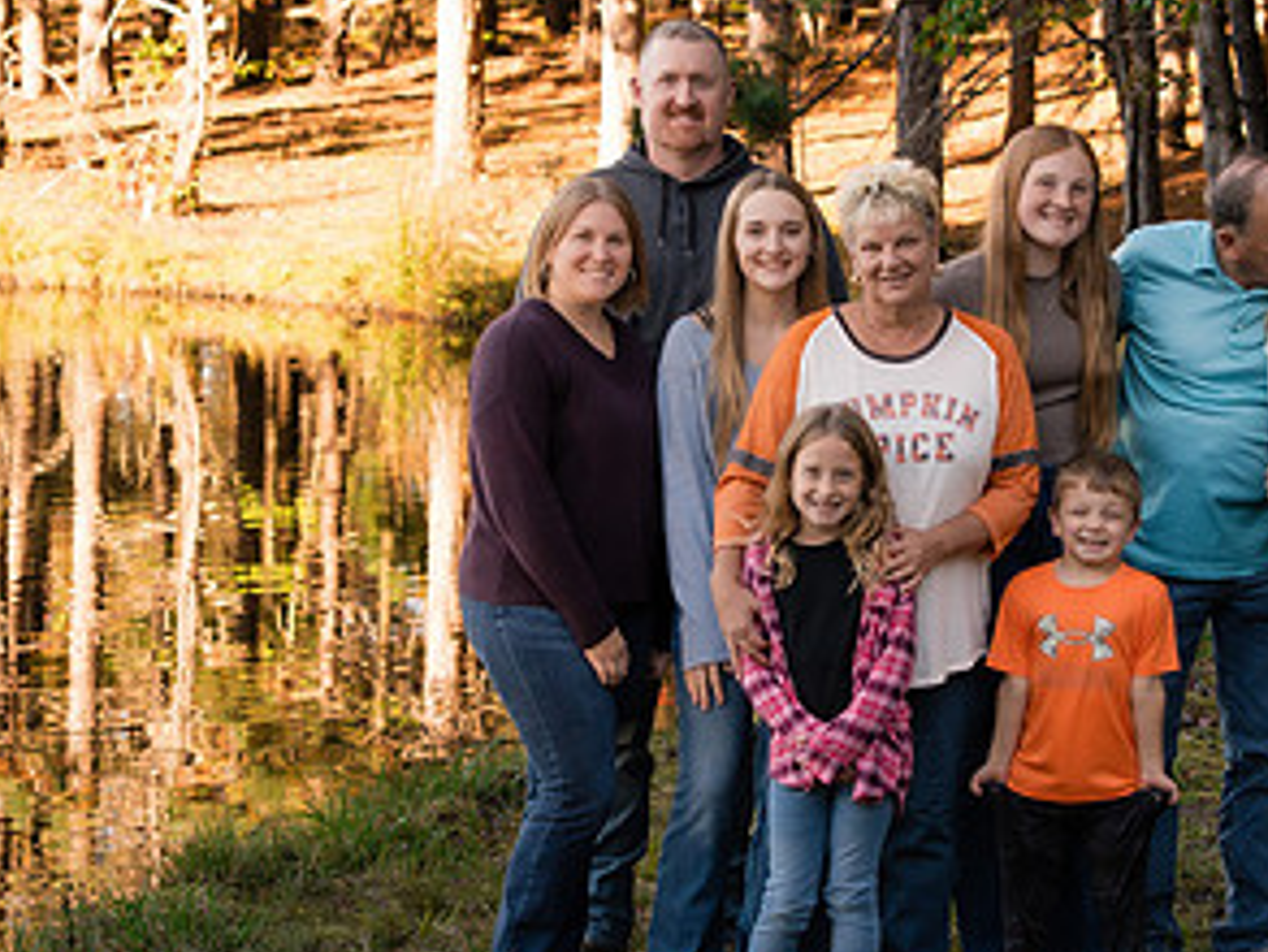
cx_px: 826
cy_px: 519
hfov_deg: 11.1
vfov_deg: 8.3
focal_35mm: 178
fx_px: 6523
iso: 400
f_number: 5
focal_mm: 85
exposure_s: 1/400
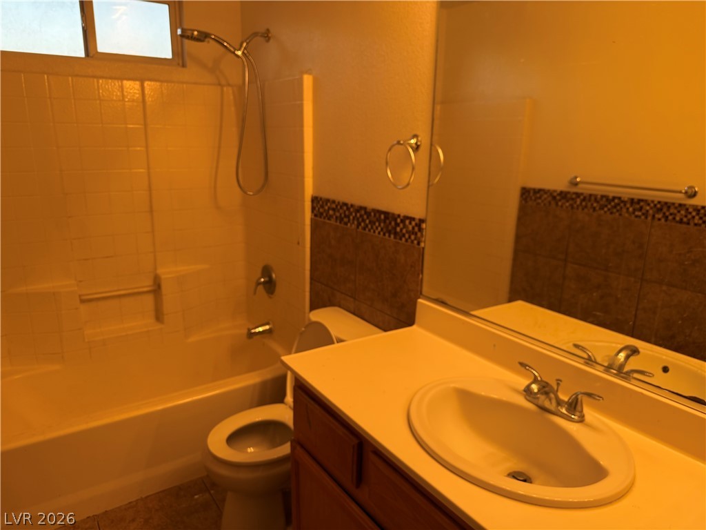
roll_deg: -0.9
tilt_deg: -13.4
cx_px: 353
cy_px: 265
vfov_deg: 56.8
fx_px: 489
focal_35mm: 24
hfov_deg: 71.6
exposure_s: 1/60
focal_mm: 6.76
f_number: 1.78
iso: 125
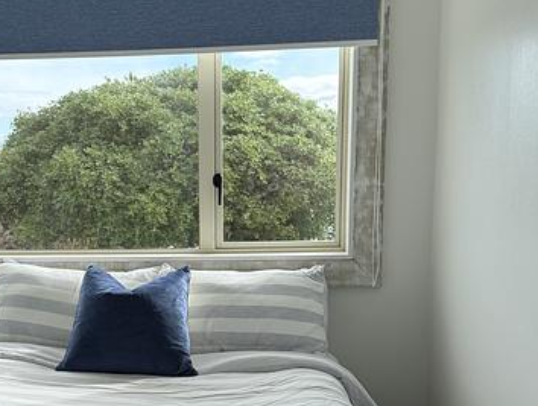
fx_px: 654
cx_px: 138
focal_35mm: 42
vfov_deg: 33.9
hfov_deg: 43.4
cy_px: 291
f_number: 1.78
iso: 100
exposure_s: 1/2299
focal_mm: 6.76
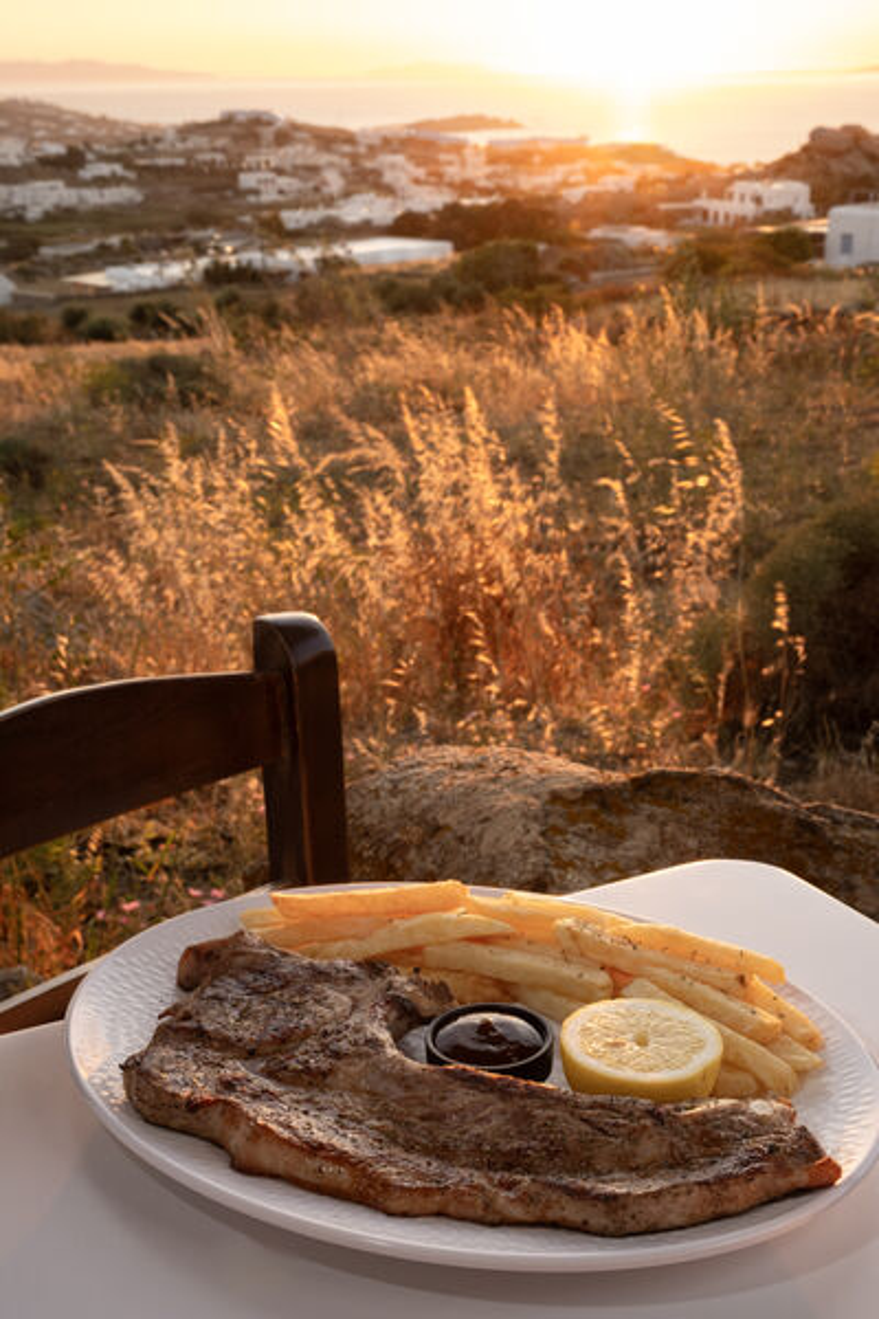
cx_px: 440
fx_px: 1502
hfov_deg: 32.6
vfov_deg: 47.4
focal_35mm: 41
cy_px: 660
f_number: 11
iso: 400
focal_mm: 27.4
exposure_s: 1/25
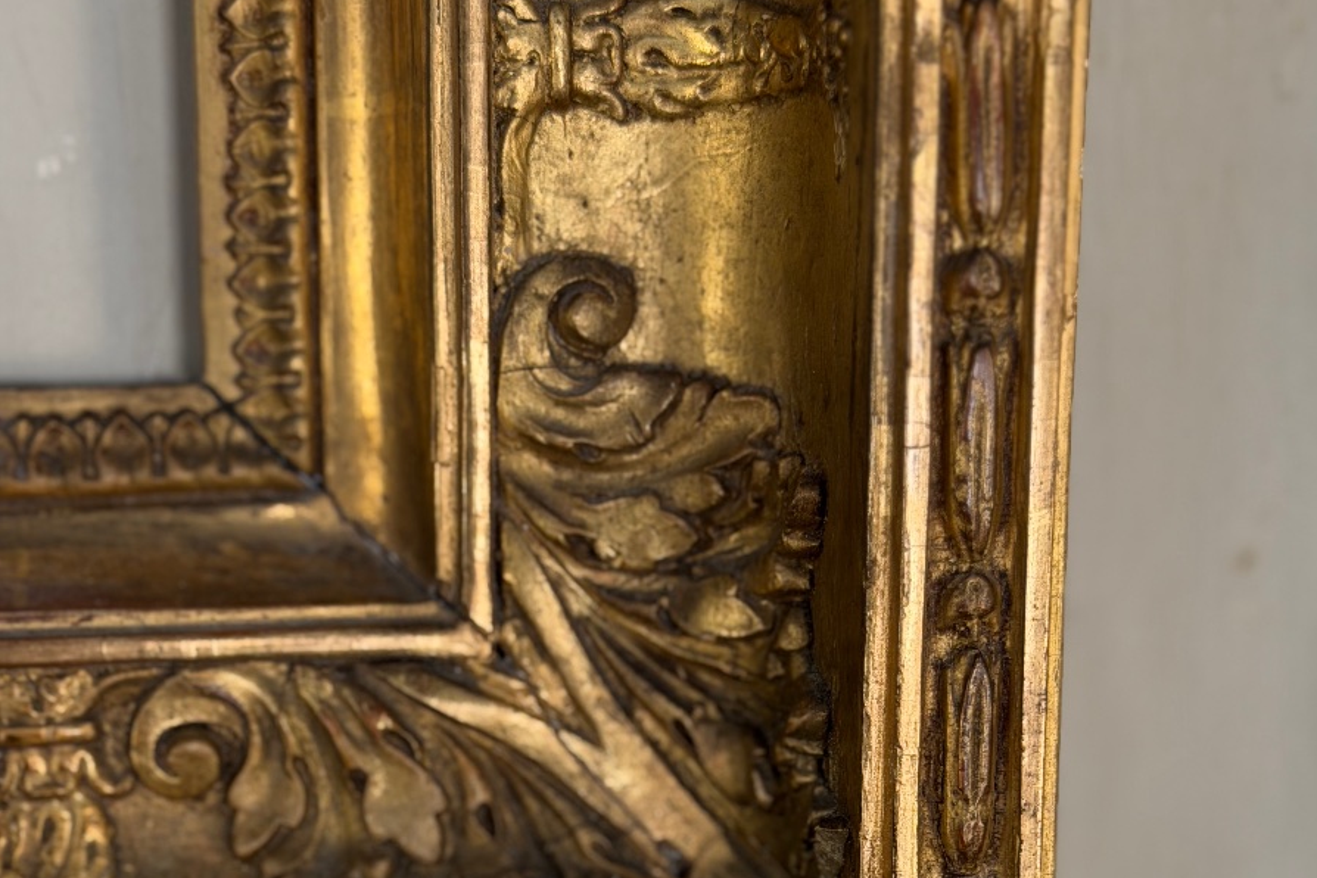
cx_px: 661
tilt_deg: -6.7
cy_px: 825
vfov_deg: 19.8
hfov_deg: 30.1
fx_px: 2451
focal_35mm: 67
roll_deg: +1.0
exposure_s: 1/50
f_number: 1.78
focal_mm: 6.76
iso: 80
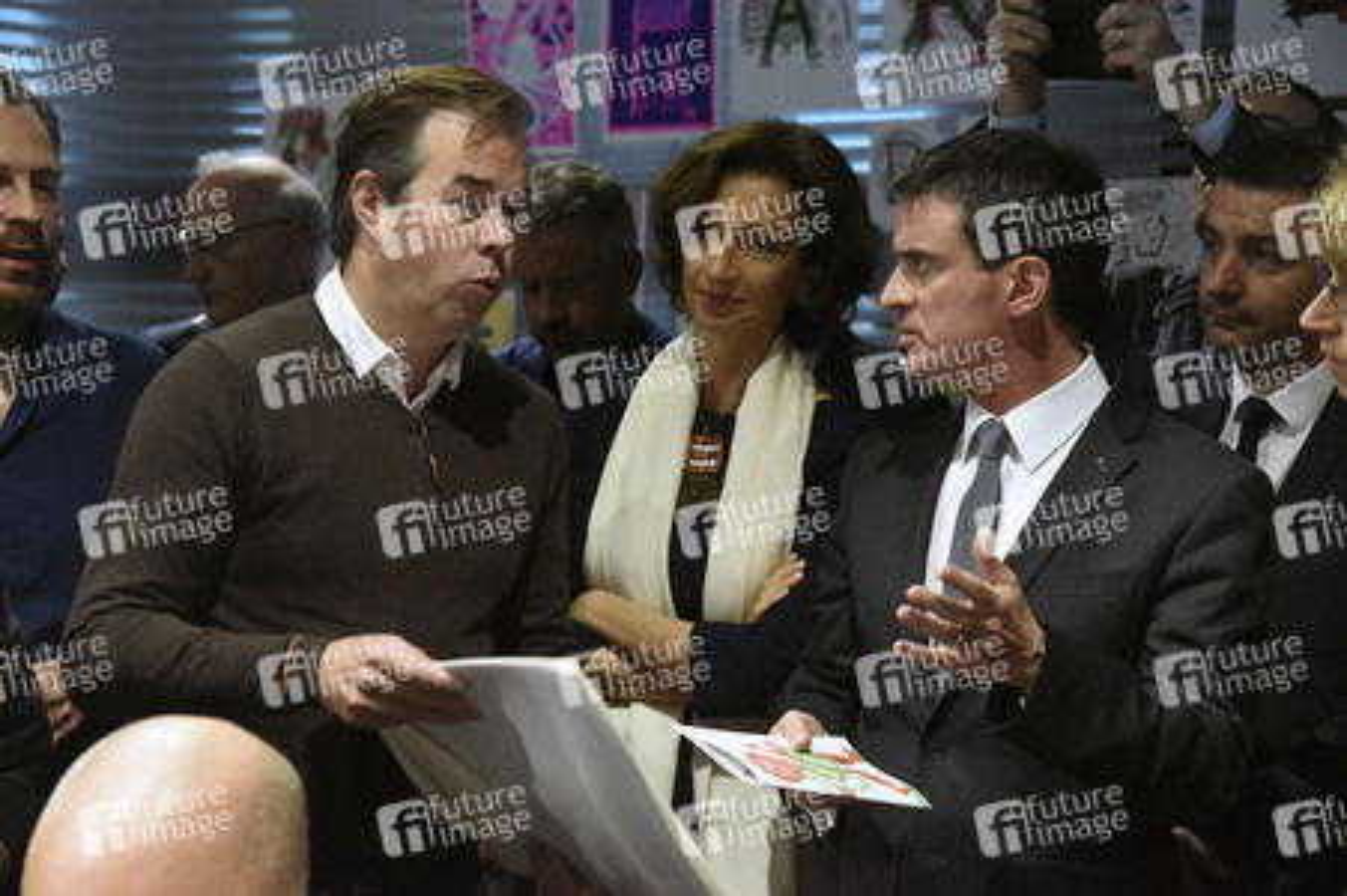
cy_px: 448
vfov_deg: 18.2
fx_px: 2804
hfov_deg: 27.0
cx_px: 674
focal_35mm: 75
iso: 12800
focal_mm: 75
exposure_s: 1/60
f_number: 5.6
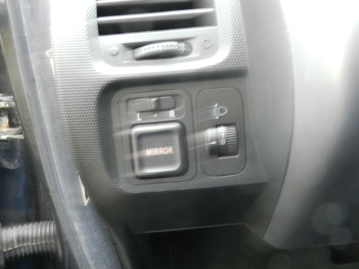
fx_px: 394
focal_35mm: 38
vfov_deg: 37.7
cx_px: 180
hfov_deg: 49.0
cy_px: 134
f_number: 4
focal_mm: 6.7
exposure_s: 1/2
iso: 400
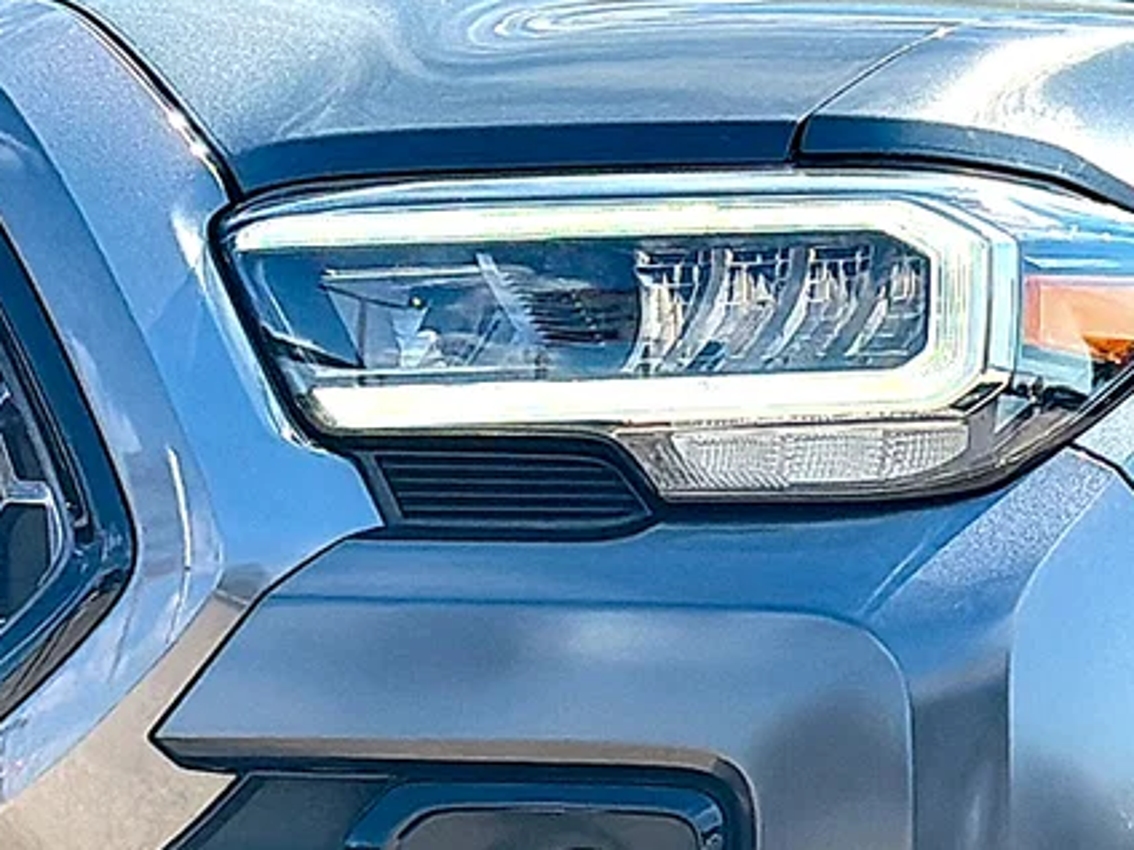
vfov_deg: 10.1
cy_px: 464
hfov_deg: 13.4
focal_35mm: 147
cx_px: 682
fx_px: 4816
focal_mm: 6.86
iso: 80
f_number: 1.78
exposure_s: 1/3906
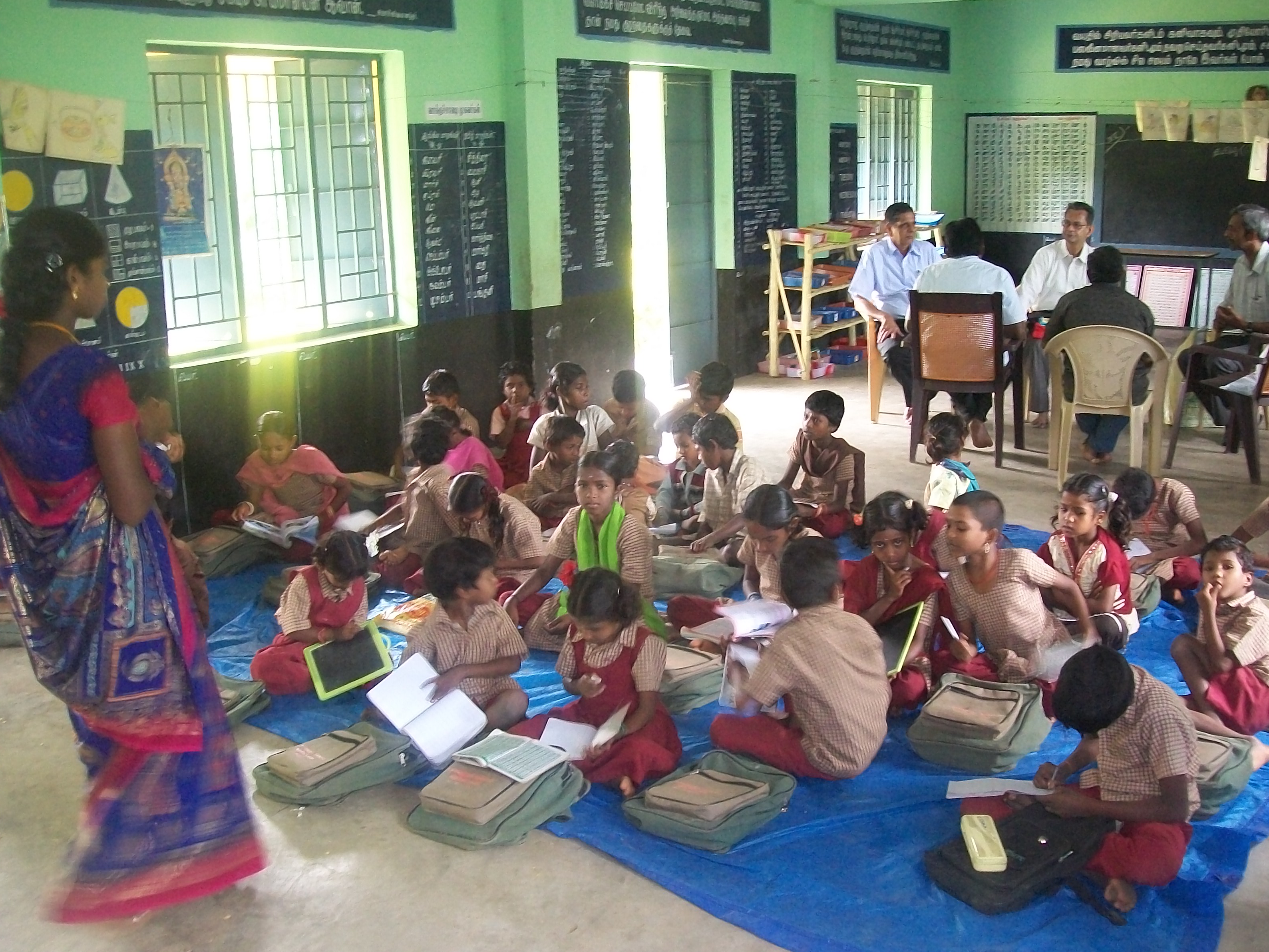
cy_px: 468
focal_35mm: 37
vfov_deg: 38.7
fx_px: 1356
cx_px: 650
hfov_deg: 50.1
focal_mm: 6
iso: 200
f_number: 2.7
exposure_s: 1/13
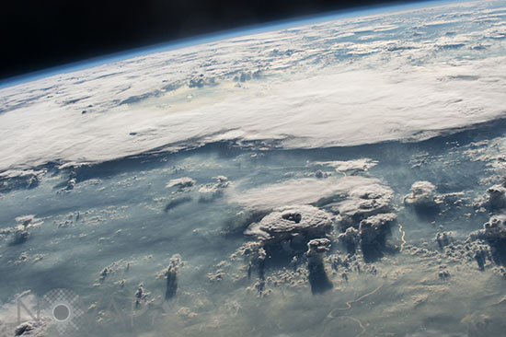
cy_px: 168
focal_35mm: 78
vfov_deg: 17.5
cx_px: 253
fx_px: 1096
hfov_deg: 26.0
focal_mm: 78
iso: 200
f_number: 11
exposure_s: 1/2000
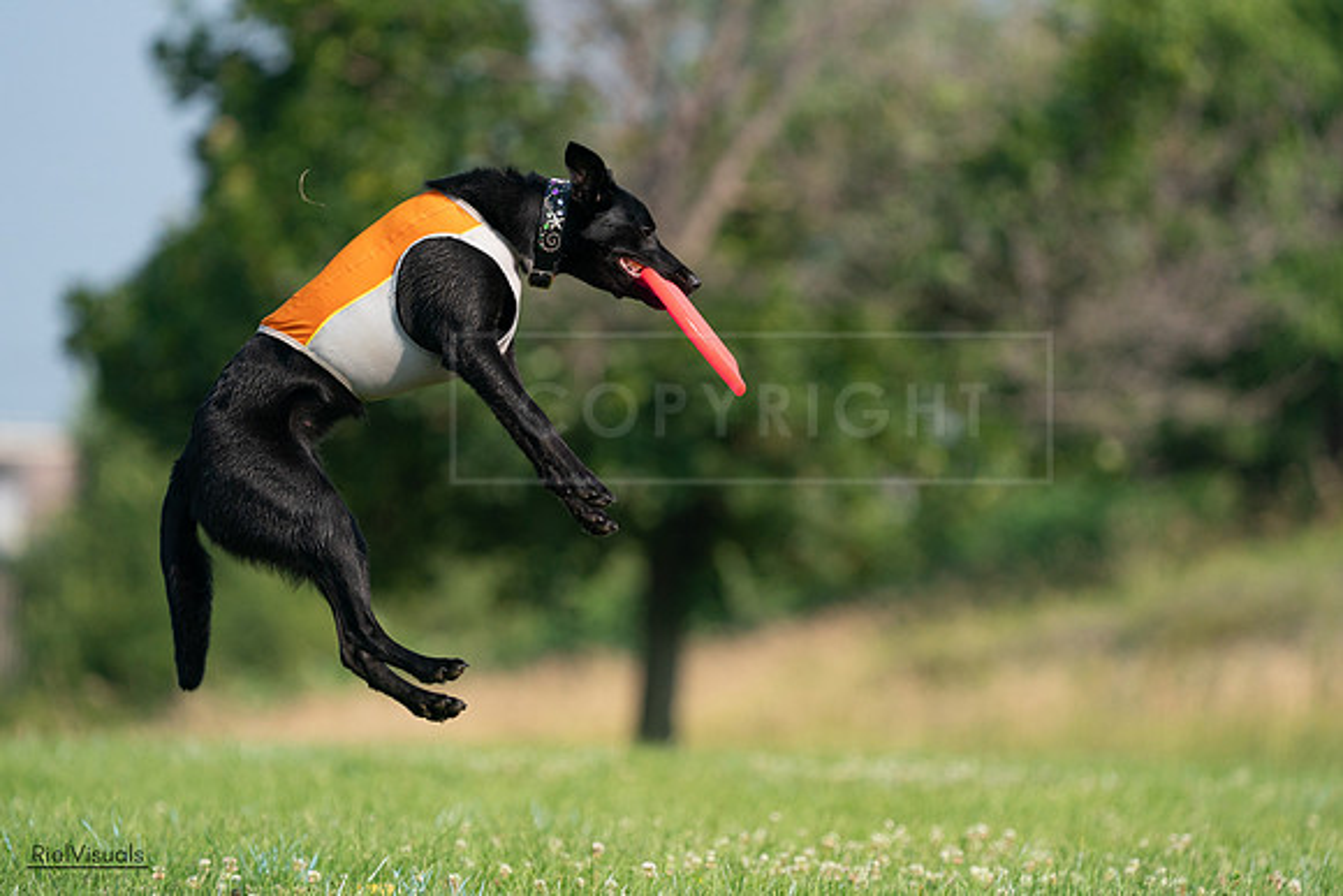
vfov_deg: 3.2
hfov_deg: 4.8
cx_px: 672
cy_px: 448
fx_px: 16044
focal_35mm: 430
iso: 1250
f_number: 6.3
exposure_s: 1/4000
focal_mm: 430
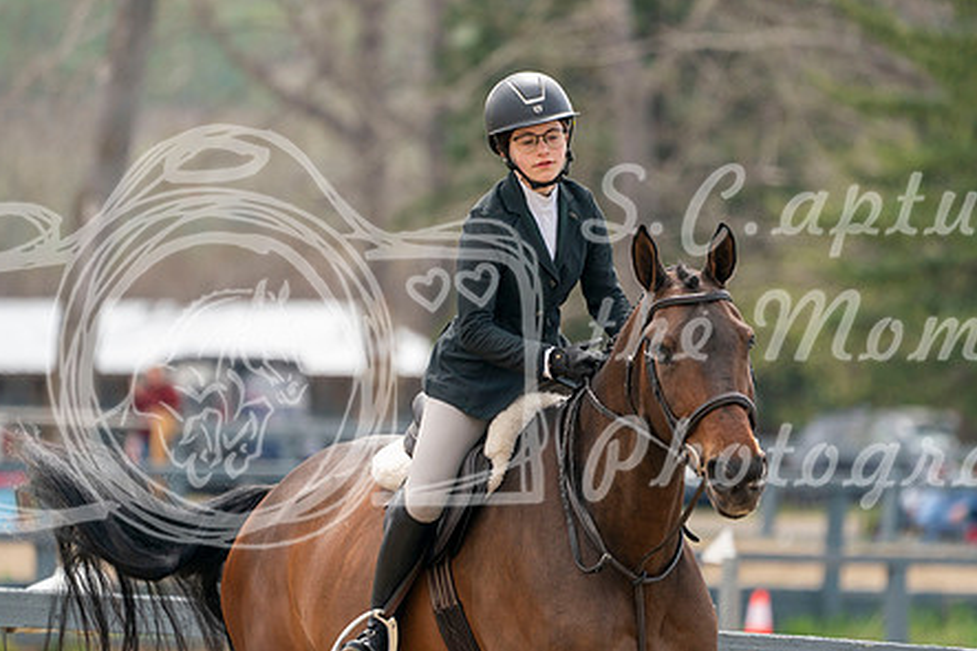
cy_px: 337
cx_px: 540
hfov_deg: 3.9
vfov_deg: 2.6
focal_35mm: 524
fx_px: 14215
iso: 320
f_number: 5.6
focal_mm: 400
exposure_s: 1/500
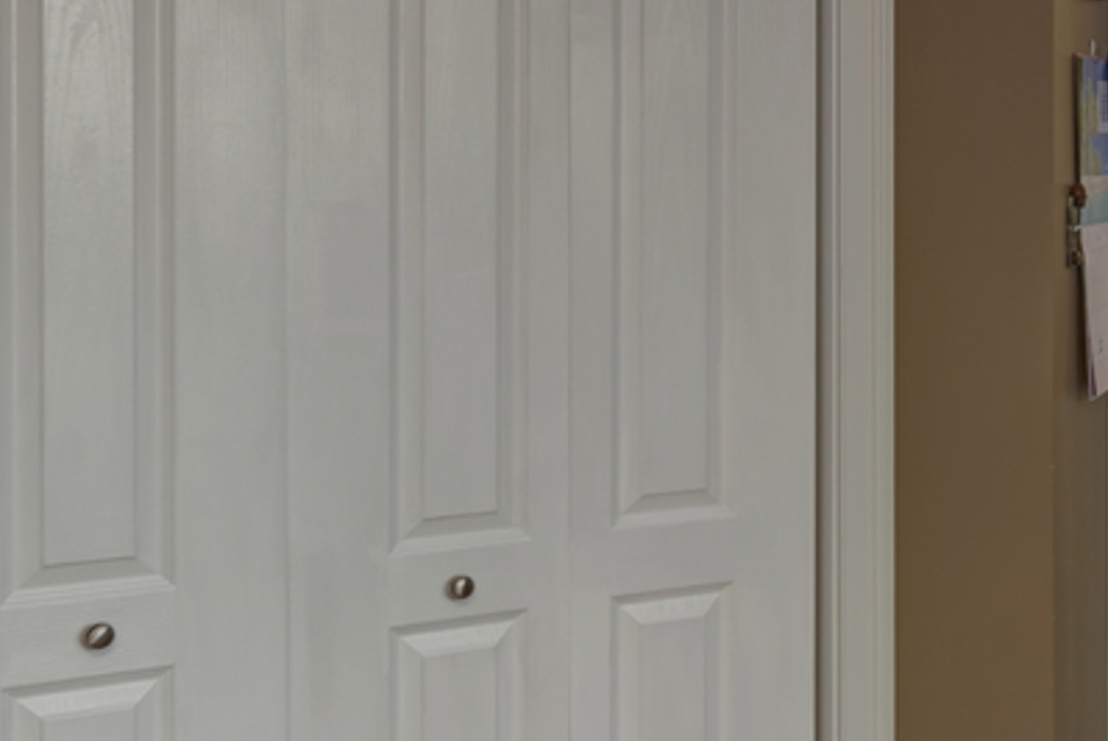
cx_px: 1307
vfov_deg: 20.8
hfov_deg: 27.5
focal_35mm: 65
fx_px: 2002
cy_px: 173
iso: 125
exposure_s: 1/20
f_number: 8
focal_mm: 16
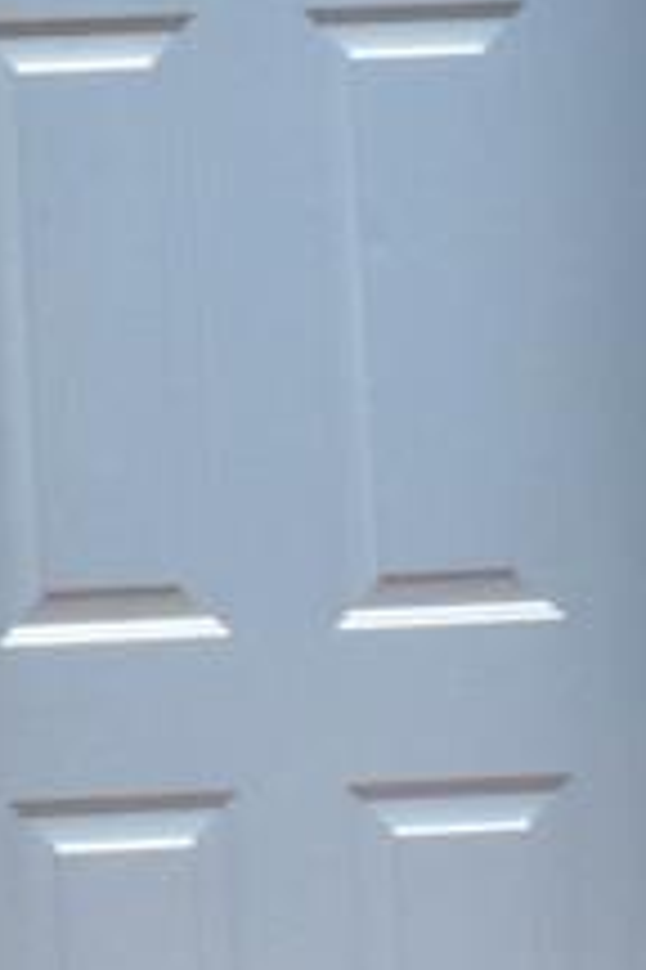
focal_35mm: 150
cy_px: 90
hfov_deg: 8.9
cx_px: -415
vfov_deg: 13.6
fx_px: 4037
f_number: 22
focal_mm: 18
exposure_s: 1/200
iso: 2500
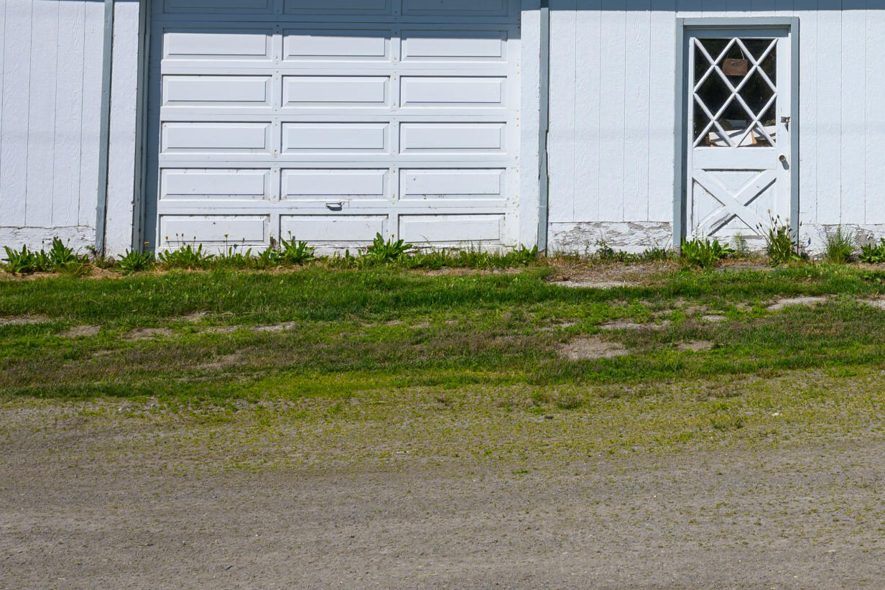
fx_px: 1376
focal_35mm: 56
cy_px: 4
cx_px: 889
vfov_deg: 23.2
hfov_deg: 32.7
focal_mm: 23
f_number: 9
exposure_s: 1/400
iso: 110
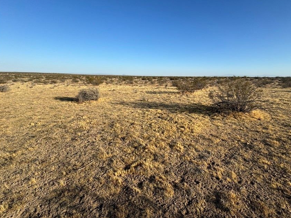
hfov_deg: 89.9
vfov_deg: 74.3
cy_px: 94
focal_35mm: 17
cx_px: 174
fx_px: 143
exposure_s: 1/1567
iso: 50
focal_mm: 2.22
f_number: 2.2
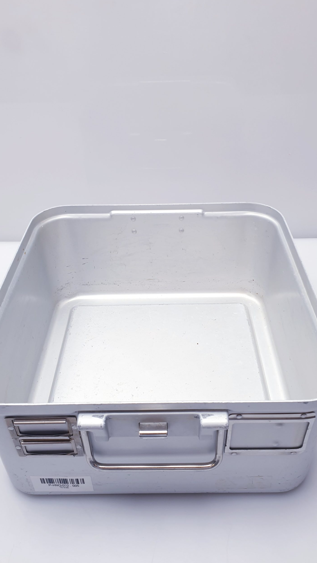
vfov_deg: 66.1
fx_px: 433
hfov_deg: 40.2
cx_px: 157
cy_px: 278
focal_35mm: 29
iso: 50
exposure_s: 1/50
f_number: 2.4
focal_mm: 4.3
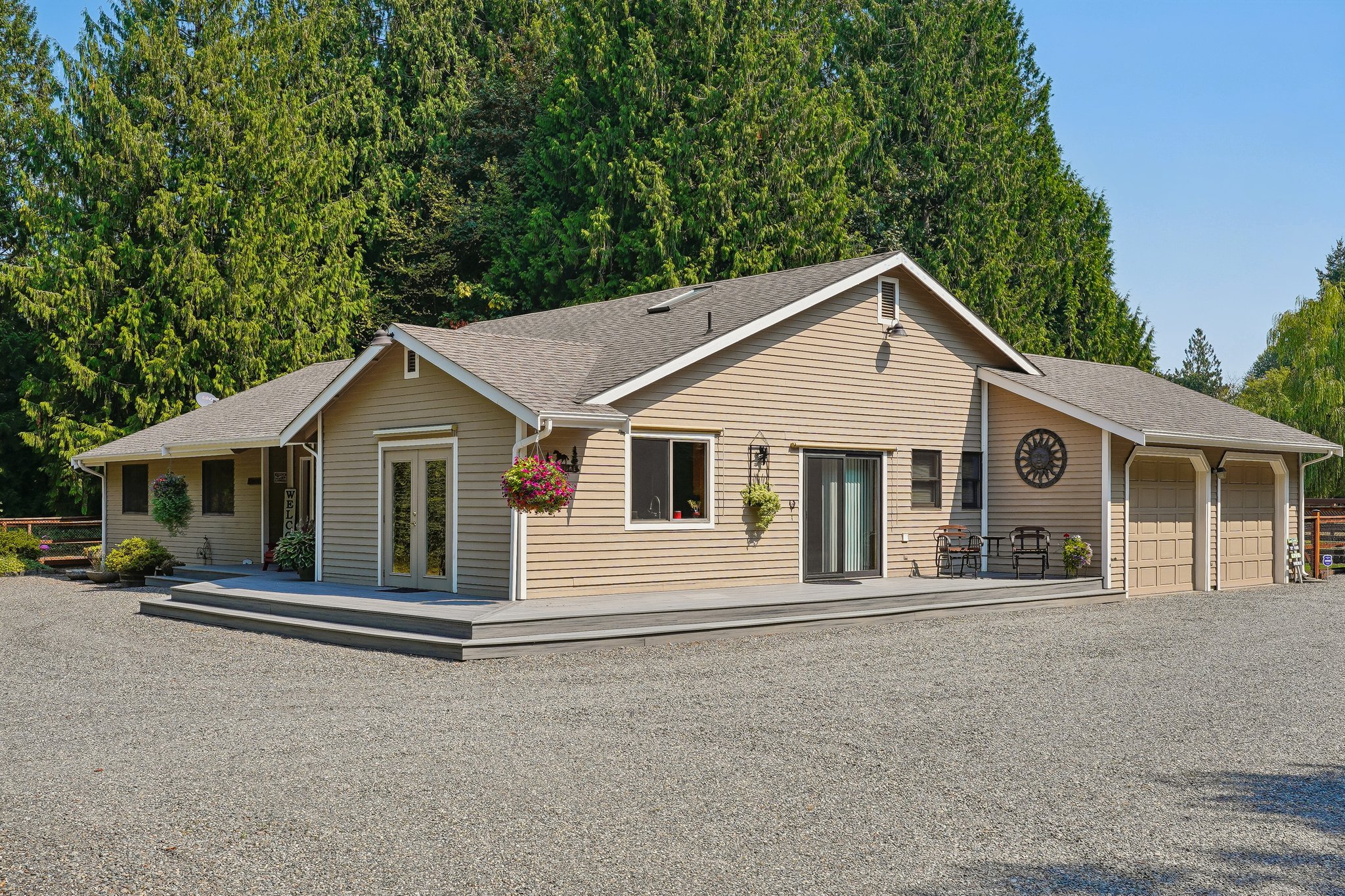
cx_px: 672
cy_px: 448
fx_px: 1345
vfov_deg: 36.9
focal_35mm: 36
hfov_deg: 53.1
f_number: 8
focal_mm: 24
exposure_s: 1/125
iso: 100
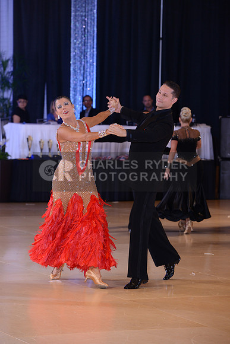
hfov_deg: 9.2
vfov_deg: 13.7
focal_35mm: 150
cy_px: 172
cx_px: 115
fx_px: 1437
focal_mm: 150
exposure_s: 1/250
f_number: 5.6
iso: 1250
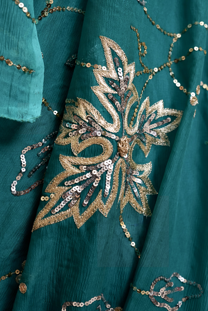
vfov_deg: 39.6
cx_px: 104
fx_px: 433
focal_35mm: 50
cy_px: 156
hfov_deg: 27.0
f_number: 5
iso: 2000
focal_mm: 50
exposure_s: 1/100
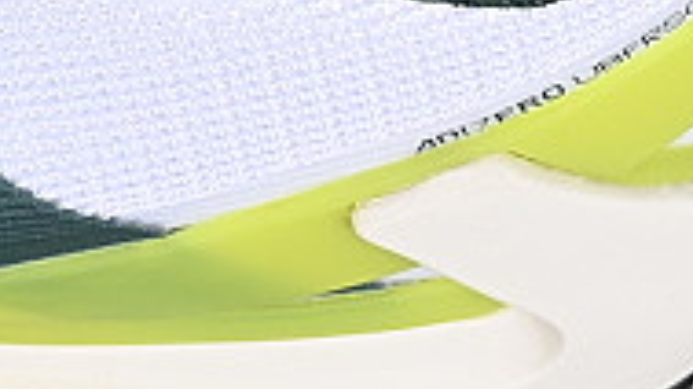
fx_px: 8263
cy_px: -451
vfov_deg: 2.7
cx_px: -601
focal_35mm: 450
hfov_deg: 4.7
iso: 160
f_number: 7.1
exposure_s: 1/80
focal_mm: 50
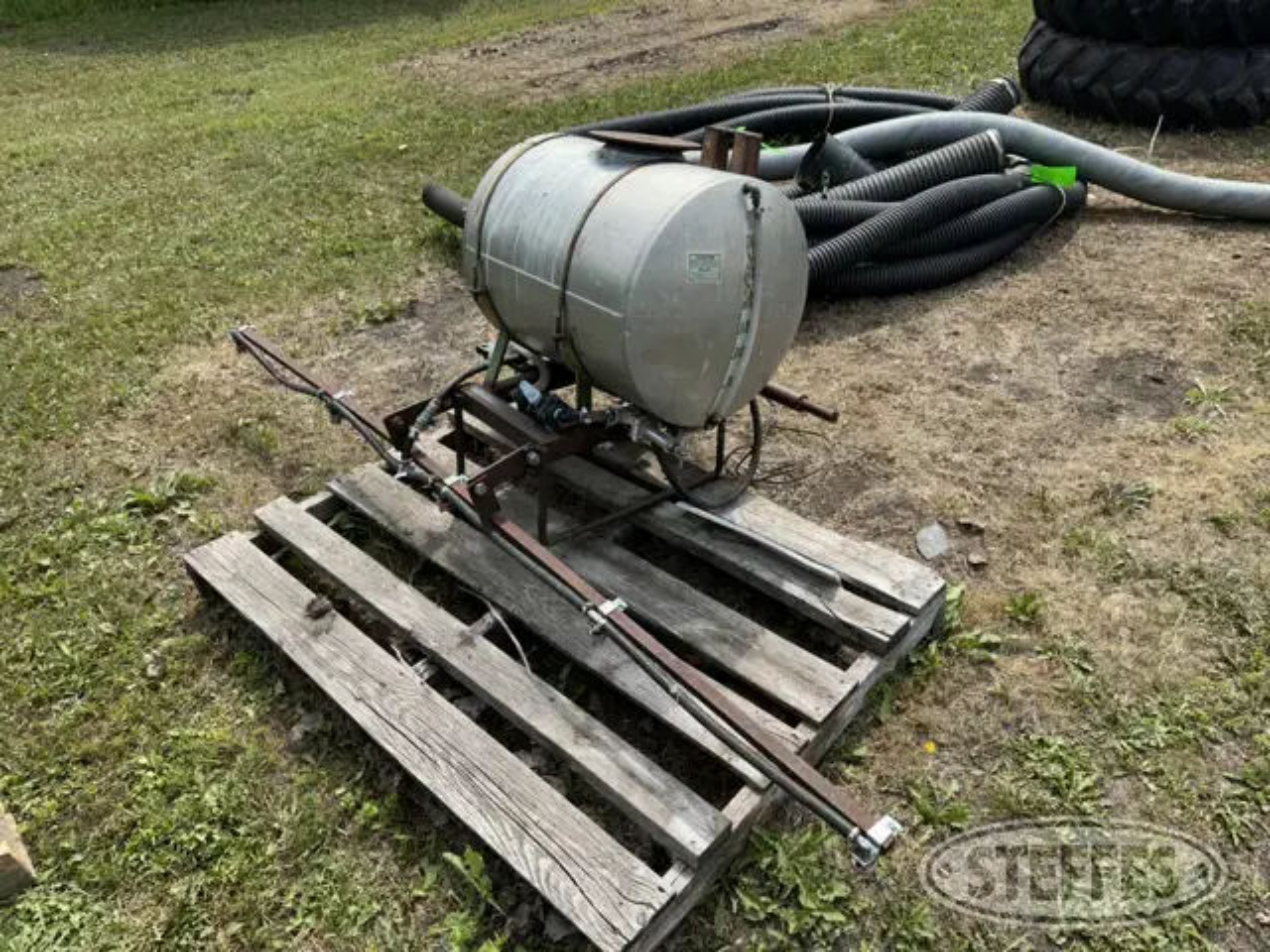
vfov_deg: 56.8
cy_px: 476
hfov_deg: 71.6
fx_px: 881
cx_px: 635
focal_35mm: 24
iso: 80
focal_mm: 6.86
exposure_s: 1/2469
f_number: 1.78
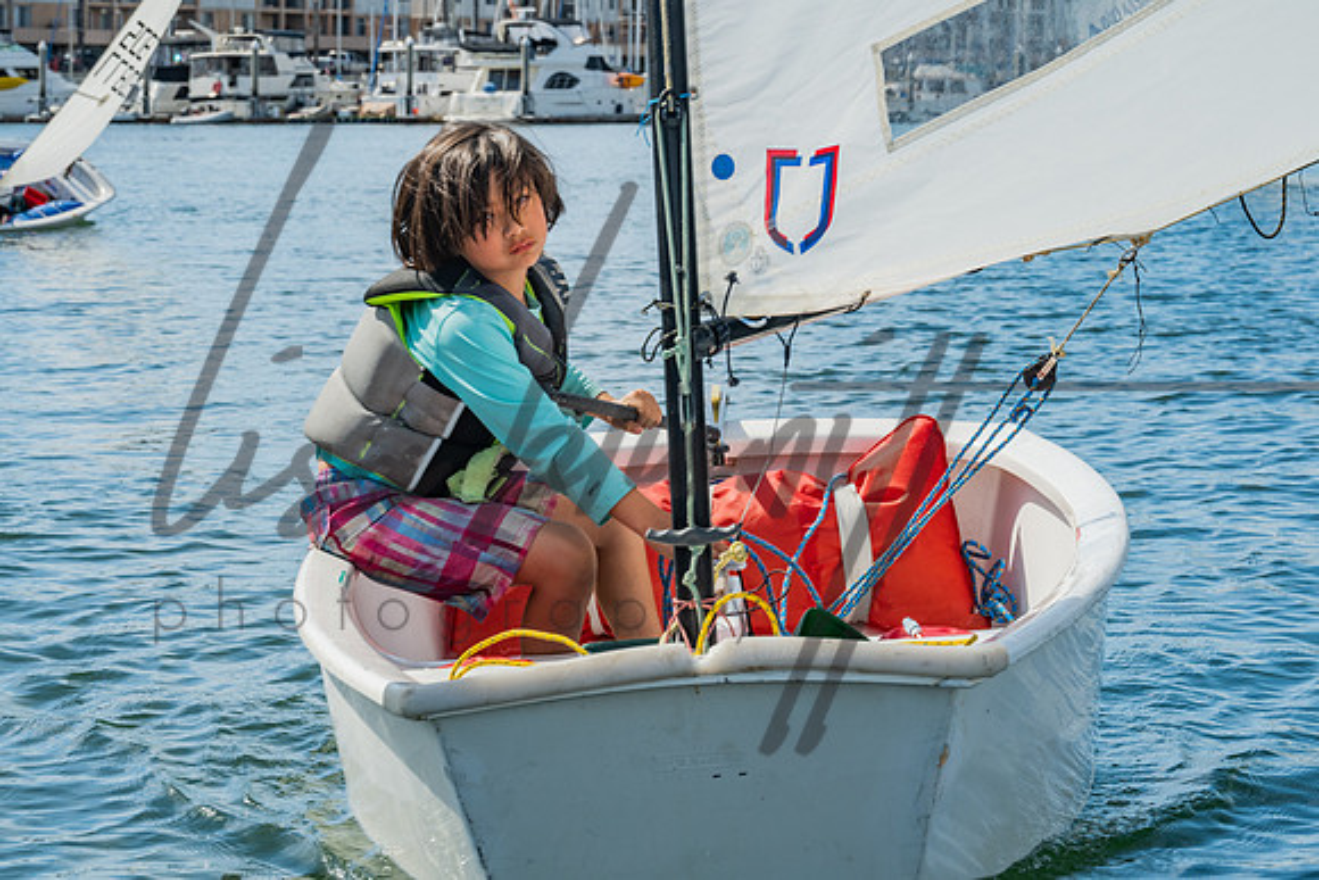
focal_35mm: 95
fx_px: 3478
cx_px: 473
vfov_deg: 14.4
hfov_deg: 21.4
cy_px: 316
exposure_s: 1/200
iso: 250
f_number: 10
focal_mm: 74
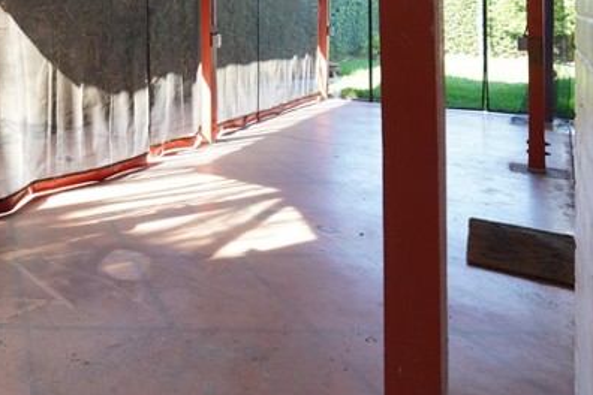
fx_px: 511
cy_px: 20
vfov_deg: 38.6
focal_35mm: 31
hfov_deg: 48.1
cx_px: -18
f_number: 3.2
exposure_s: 1/40
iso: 100
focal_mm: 12
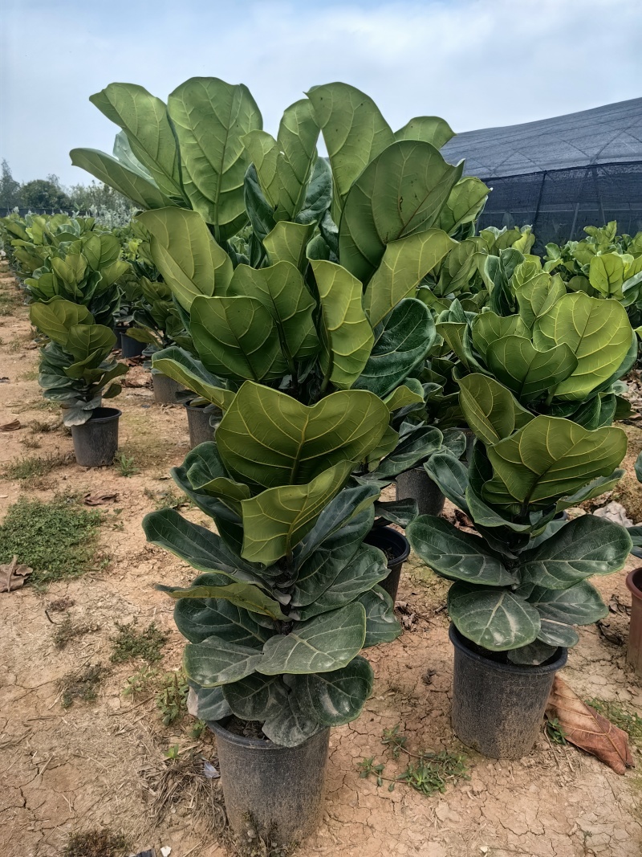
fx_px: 668
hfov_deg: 51.3
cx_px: 321
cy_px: 428
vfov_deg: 65.3
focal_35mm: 27
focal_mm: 5.75
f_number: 2
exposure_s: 1/3717
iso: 50
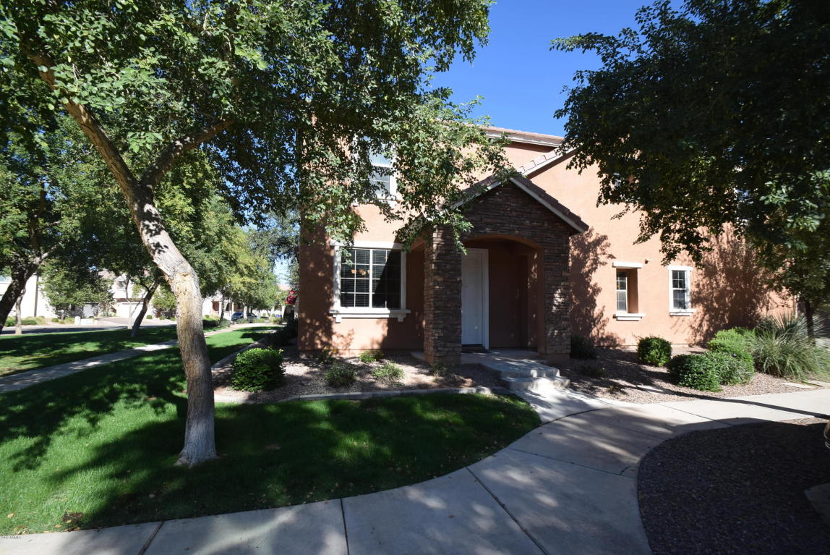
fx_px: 346
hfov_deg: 100.4
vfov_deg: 77.4
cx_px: 415
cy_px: 278
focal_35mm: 15
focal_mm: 10
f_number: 8
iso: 250
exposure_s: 1/250
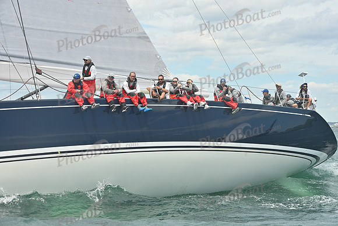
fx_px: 892
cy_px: 113
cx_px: 169
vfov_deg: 14.4
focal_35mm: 95
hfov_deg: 21.5
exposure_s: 1/1250
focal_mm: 95
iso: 250
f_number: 7.1
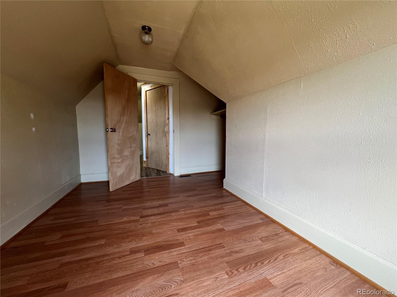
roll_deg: +1.4
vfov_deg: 89.9
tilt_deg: -4.6
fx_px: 149
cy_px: 148
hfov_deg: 106.2
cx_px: 198
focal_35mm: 13
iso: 160
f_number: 1.8
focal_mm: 1.57
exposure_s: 1/120
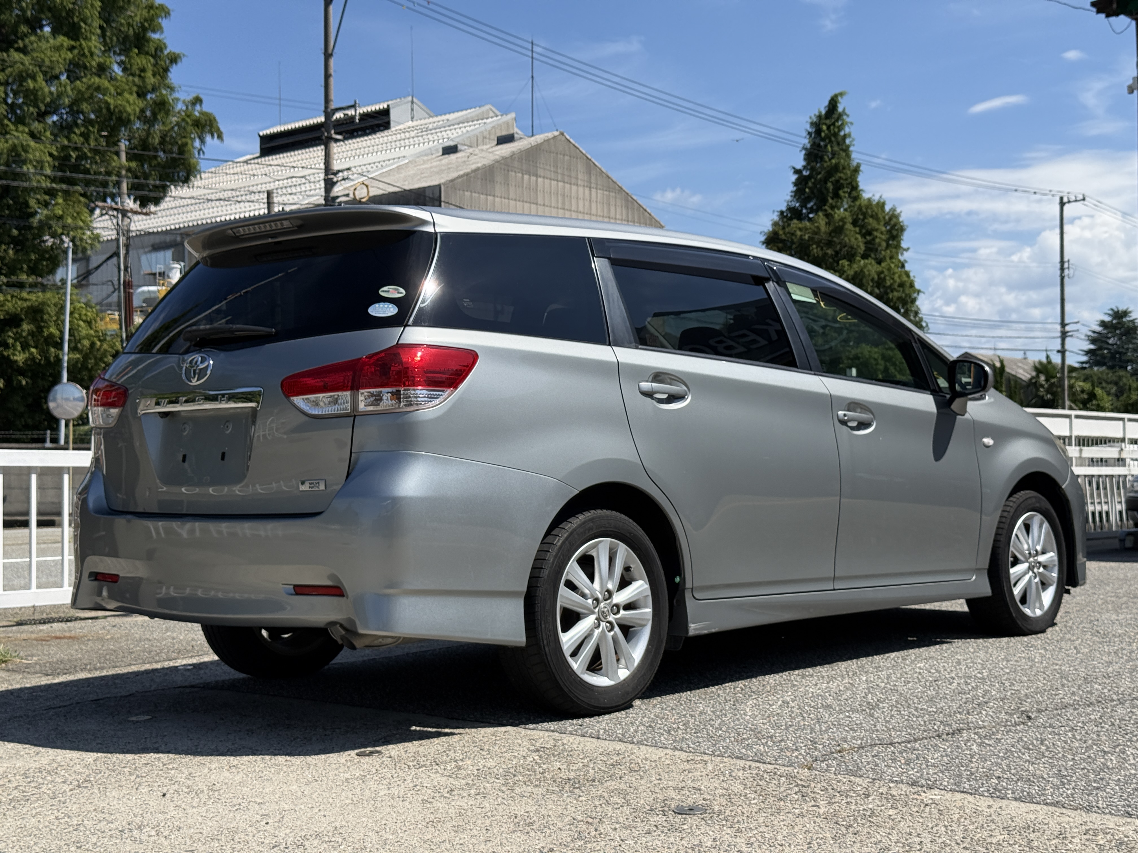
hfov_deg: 39.7
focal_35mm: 48
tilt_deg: +1.7
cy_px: 426
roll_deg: +0.8
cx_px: 569
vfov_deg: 30.3
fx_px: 1578
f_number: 1.78
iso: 80
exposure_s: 1/6024
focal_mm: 6.76
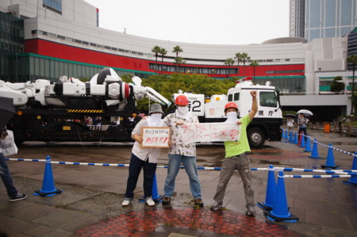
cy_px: 118
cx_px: 178
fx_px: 297
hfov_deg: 62.0
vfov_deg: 43.5
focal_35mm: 30
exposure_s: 1/40
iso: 160
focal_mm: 20
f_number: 5.6
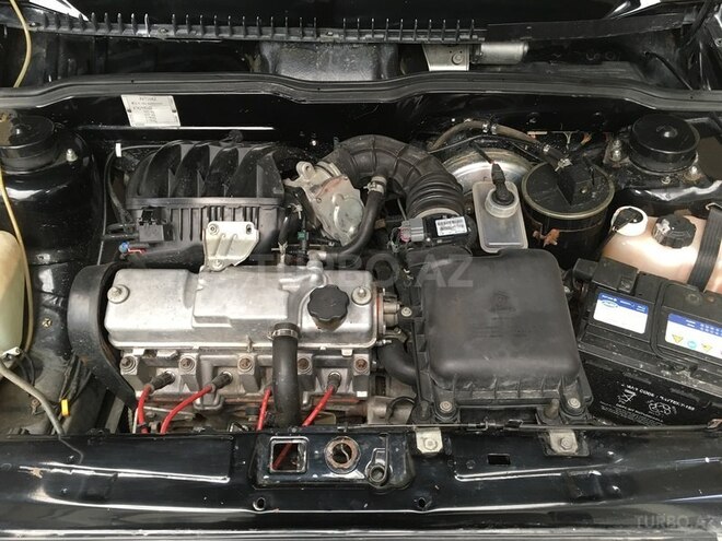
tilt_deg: -49.5
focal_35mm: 29
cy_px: 270
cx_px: 361
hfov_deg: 61.7
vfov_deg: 48.2
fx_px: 605
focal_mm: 4.15
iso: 50
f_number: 2.2
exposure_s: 1/33
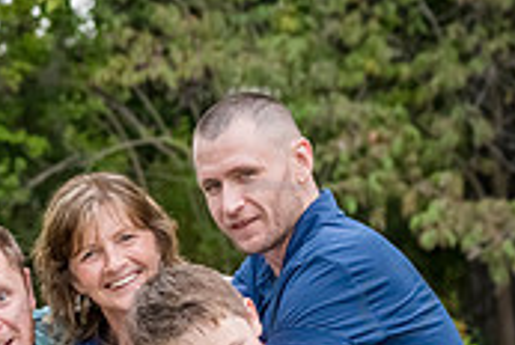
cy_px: 448
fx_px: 4801
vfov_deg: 4.1
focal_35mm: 335
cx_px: 155
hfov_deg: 6.1
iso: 1250
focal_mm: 100
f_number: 5.6
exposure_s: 1/250
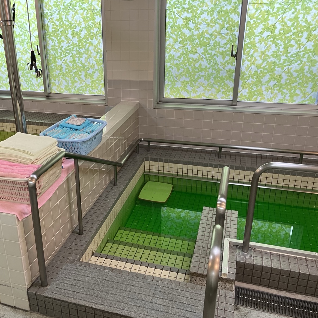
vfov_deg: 48.4
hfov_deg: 47.9
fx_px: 353
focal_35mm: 34
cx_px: 113
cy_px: 163
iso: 125
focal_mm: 3.99
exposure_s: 1/50
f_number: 1.8
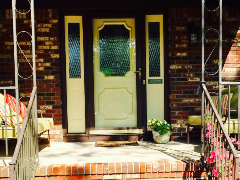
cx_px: 122
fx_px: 340
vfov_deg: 29.5
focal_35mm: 49
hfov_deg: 38.9
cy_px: 121
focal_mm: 4.15
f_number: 2.2
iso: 32
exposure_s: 1/1041
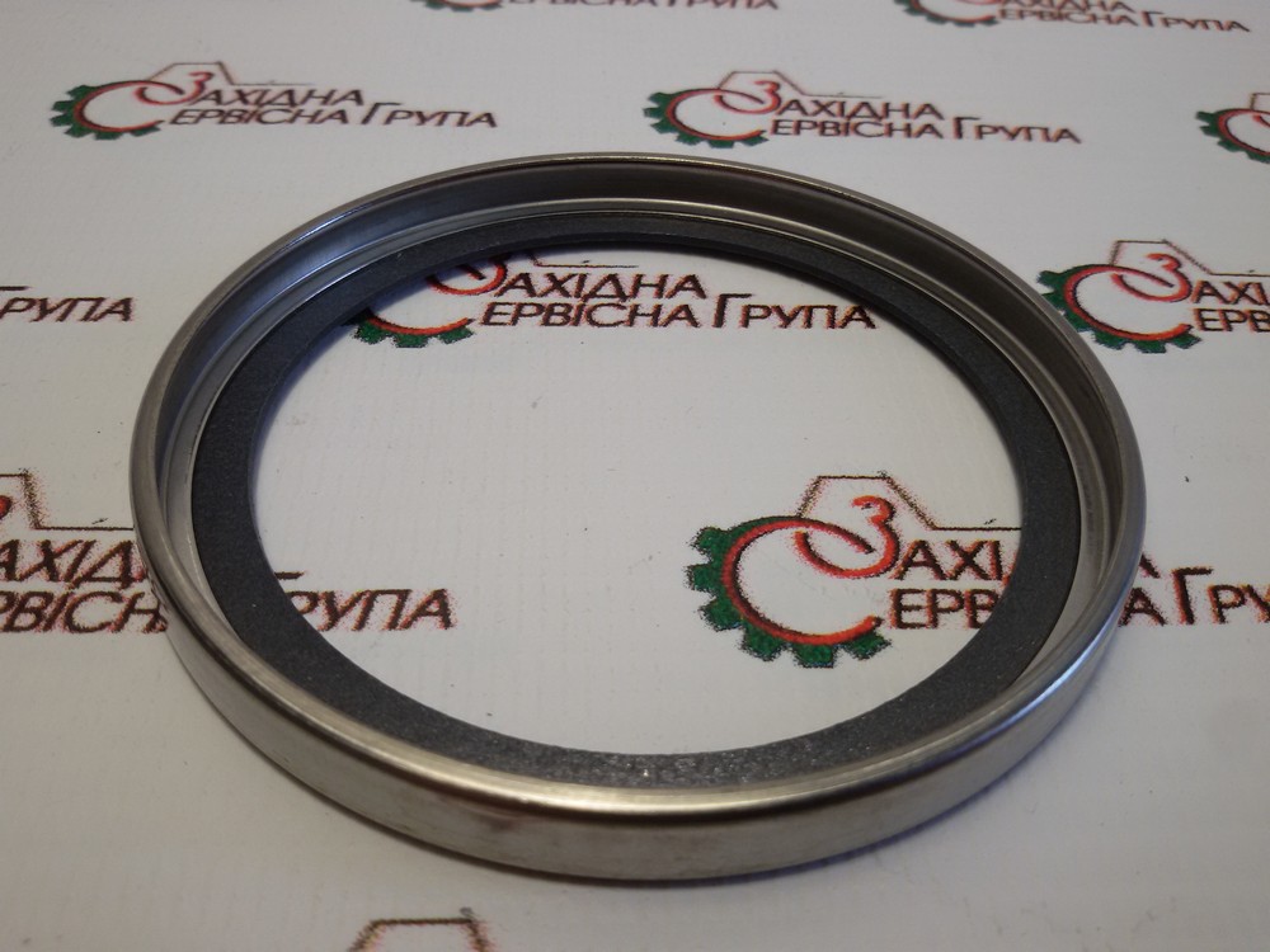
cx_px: 635
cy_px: 476
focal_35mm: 31
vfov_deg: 45.4
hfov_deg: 58.4
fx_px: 1137
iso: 40
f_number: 2.4
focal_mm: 2.93
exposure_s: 1/100
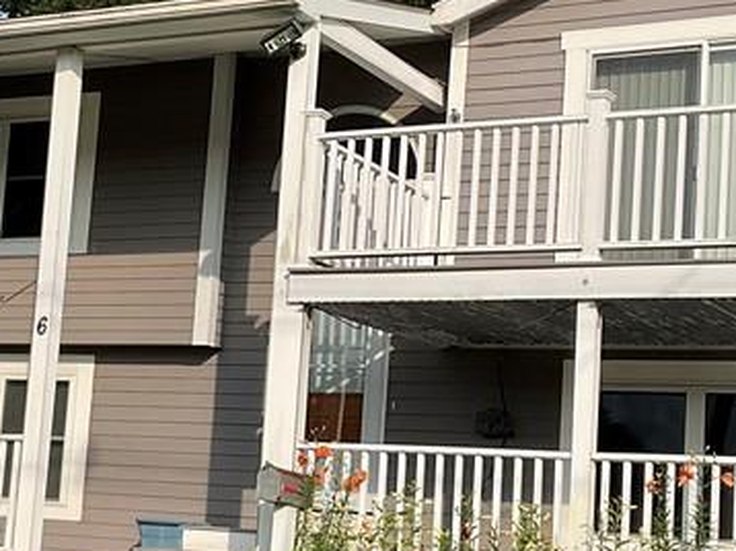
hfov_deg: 23.5
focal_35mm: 83
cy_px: 313
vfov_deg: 17.7
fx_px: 1764
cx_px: 306
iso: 16
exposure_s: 1/1377
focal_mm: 3
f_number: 1.8
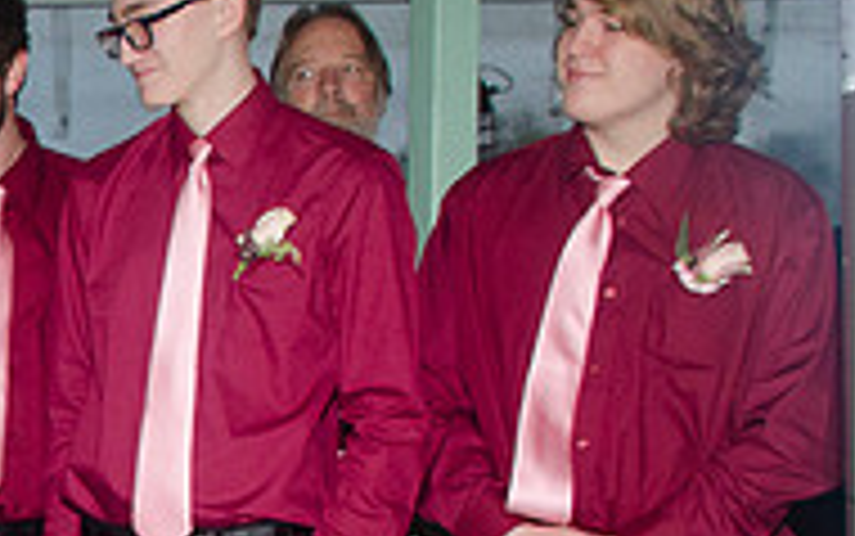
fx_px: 2145
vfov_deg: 13.8
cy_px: 671
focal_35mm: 92
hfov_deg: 19.5
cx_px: -443
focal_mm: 18
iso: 400
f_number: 5.6
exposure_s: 1/60
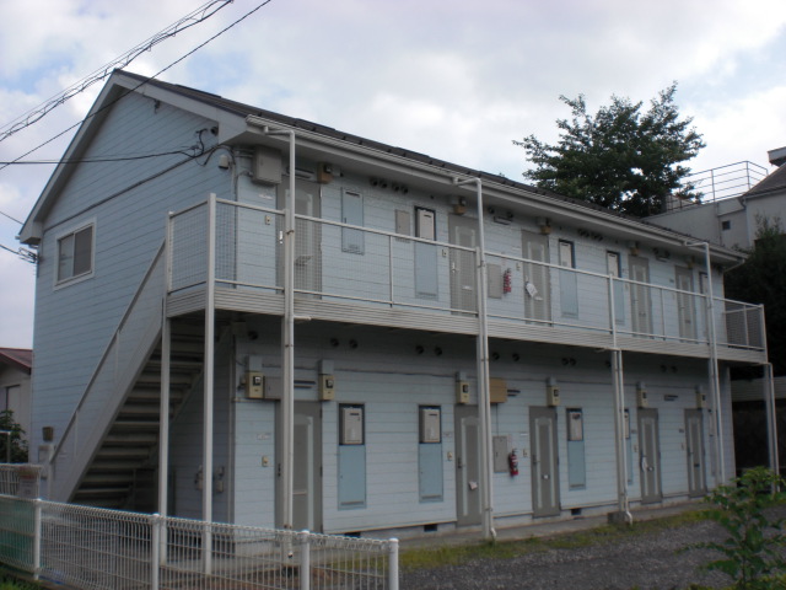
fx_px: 863
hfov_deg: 49.0
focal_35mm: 38
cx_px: 393
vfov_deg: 37.7
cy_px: 295
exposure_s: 1/320
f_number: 5.6
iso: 64
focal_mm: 6.3
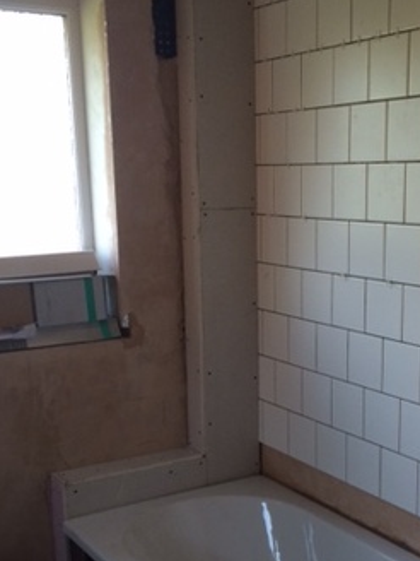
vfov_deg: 35.8
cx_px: 273
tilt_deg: -13.0
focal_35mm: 53
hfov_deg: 27.4
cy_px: 369
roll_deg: +0.4
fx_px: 857
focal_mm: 4.15
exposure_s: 1/33
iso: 50
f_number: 2.2
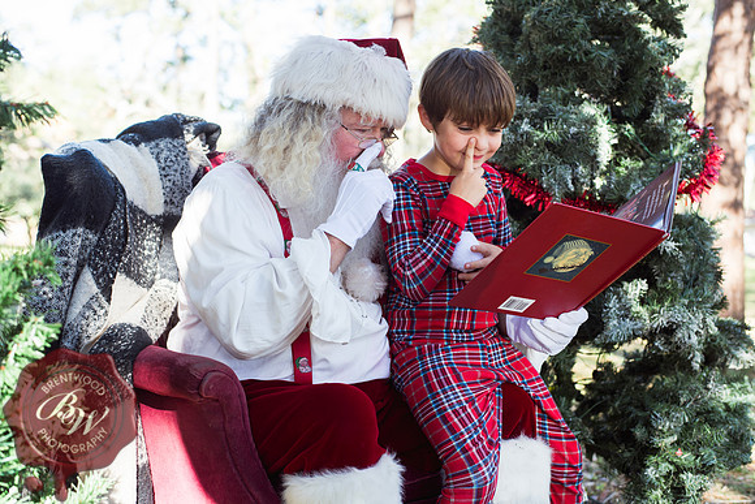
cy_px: 252
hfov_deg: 39.6
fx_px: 1049
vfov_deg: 27.0
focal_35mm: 50
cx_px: 378
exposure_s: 1/160
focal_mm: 50
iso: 125
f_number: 4
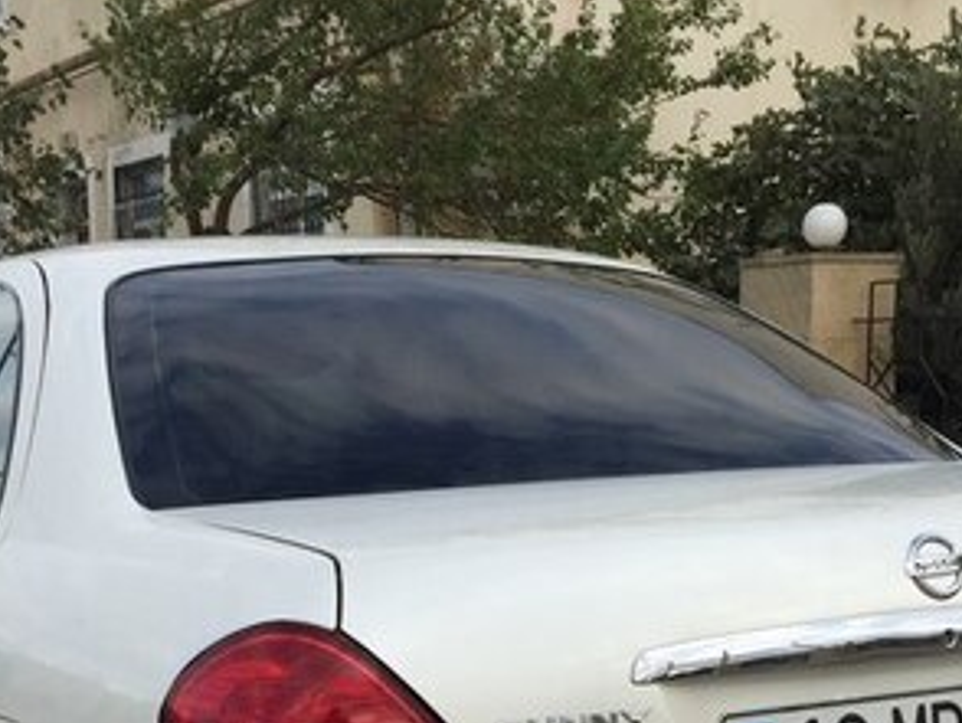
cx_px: 445
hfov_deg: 29.8
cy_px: 774
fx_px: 1808
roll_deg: -1.7
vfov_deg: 21.6
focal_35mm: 65
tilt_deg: -12.4
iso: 32
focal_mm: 4.15
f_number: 2.2
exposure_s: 1/1199
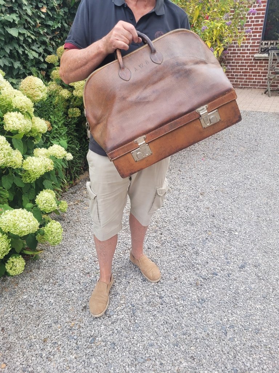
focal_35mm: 26
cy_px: 186
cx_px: 140
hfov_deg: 53.1
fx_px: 279
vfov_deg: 67.3
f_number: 1.8
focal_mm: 5.4
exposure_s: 1/447
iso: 40
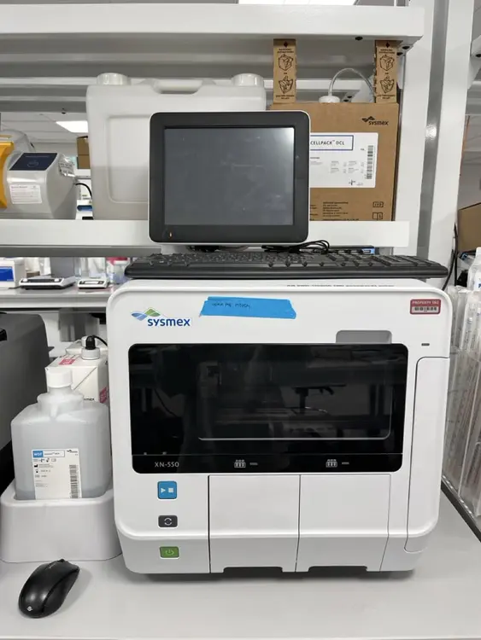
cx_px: 240
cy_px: 320
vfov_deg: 67.3
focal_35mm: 26
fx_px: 481
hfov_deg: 53.1
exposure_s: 1/120
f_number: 1.6
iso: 100
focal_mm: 5.1
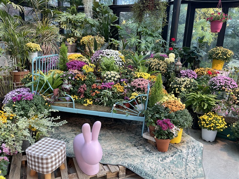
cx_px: 120
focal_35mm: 26
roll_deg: -2.2
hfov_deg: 67.3
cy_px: 90
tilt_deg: -13.4
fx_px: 180
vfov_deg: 53.1
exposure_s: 1/120
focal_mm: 4.2
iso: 64
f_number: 1.6
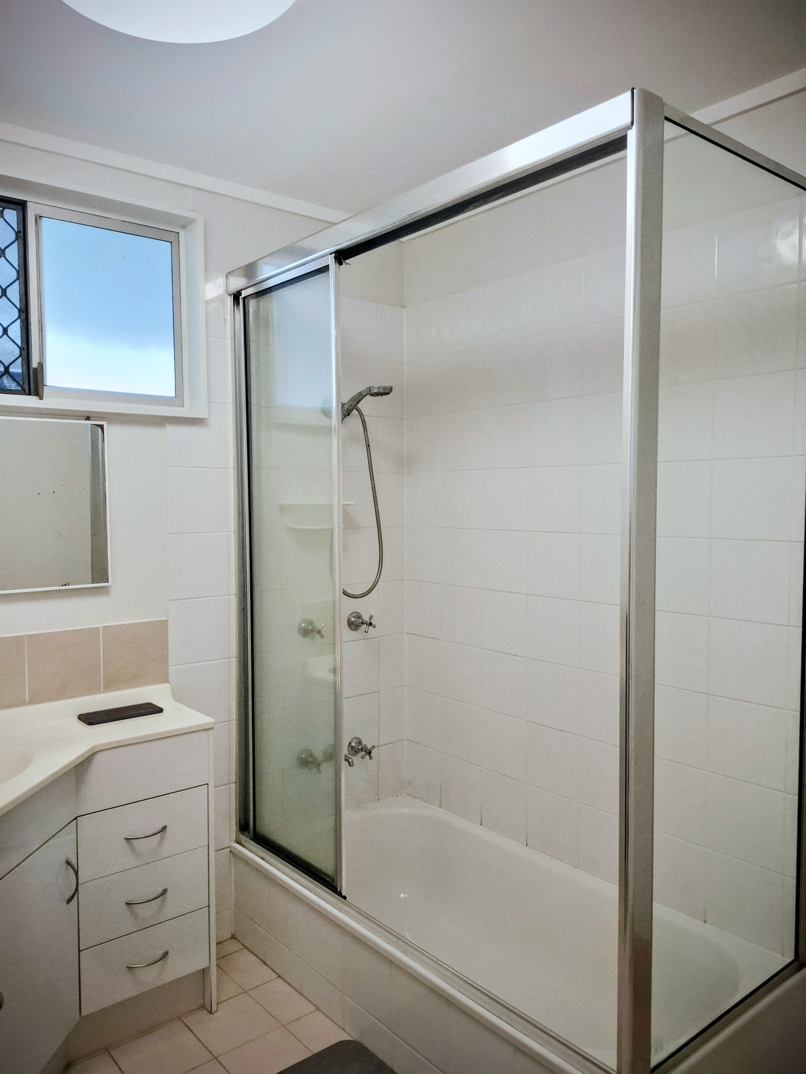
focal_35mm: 23
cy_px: 537
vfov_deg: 73.9
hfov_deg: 58.9
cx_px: 403
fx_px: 714
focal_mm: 5.54
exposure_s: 1/100
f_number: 1.8
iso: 100
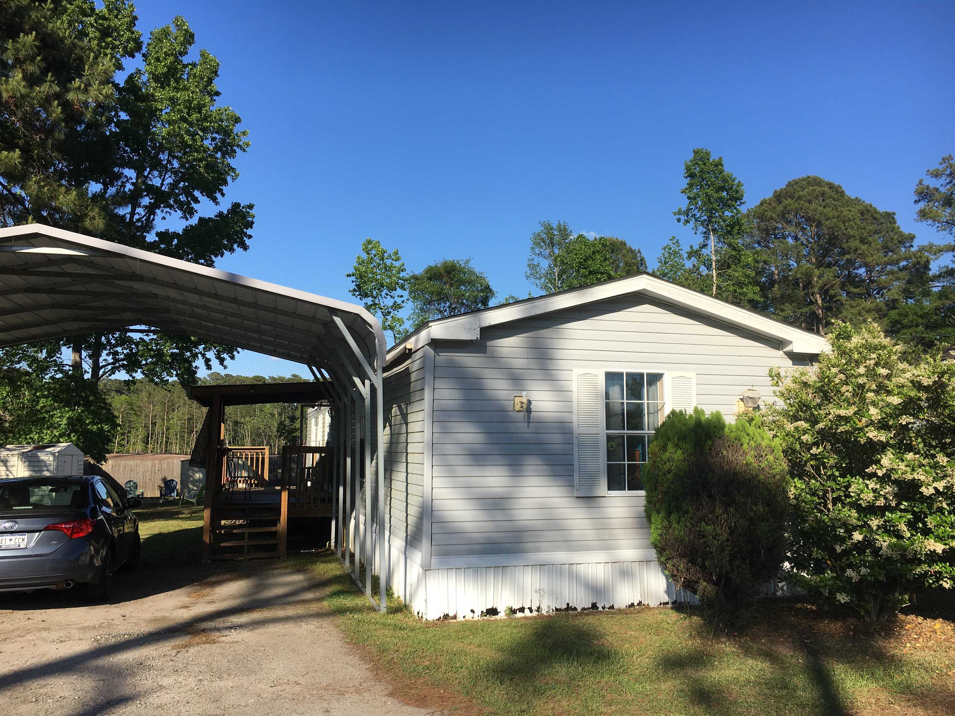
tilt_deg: +7.0
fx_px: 800
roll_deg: -0.3
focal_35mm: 29
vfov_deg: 48.2
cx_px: 478
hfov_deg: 61.7
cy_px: 358
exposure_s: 1/1538
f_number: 2.2
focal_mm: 4.15
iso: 25
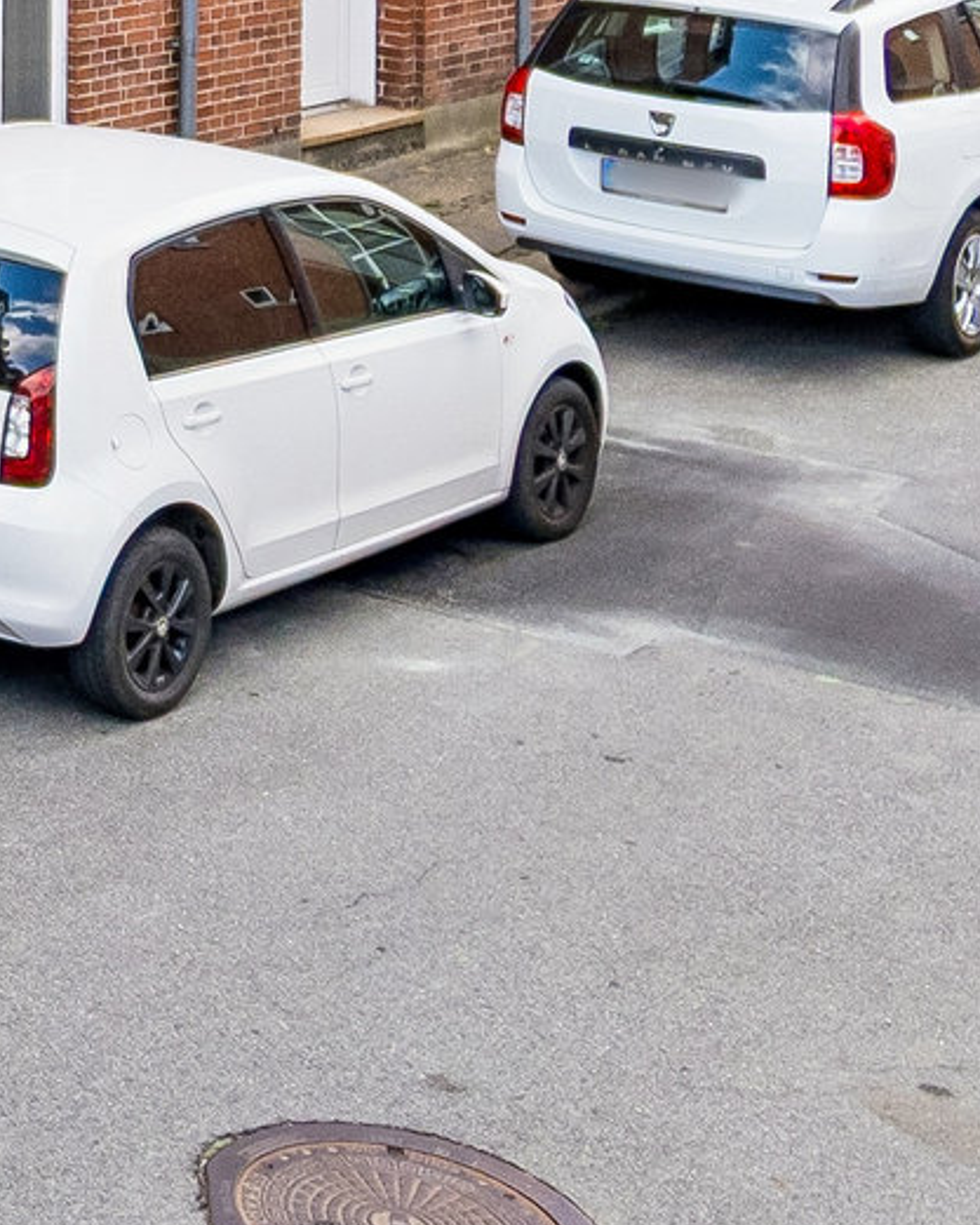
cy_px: -228
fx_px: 2936
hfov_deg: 15.3
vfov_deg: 21.9
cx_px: -975
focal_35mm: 81
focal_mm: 10
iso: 200
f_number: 4
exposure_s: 1/320
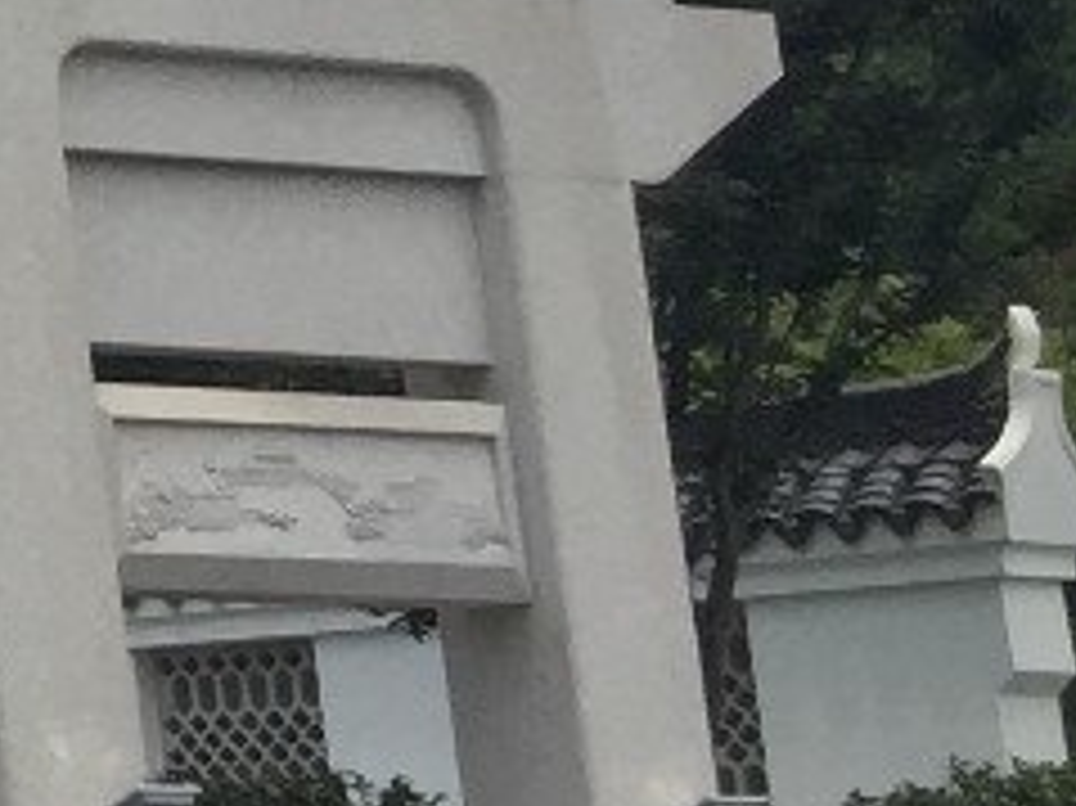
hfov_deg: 8.3
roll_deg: -1.4
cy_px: -437
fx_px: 6027
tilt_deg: +16.4
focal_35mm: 194
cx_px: -2323
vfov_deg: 7.5
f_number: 2.2
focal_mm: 4.15
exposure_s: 1/2825
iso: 32
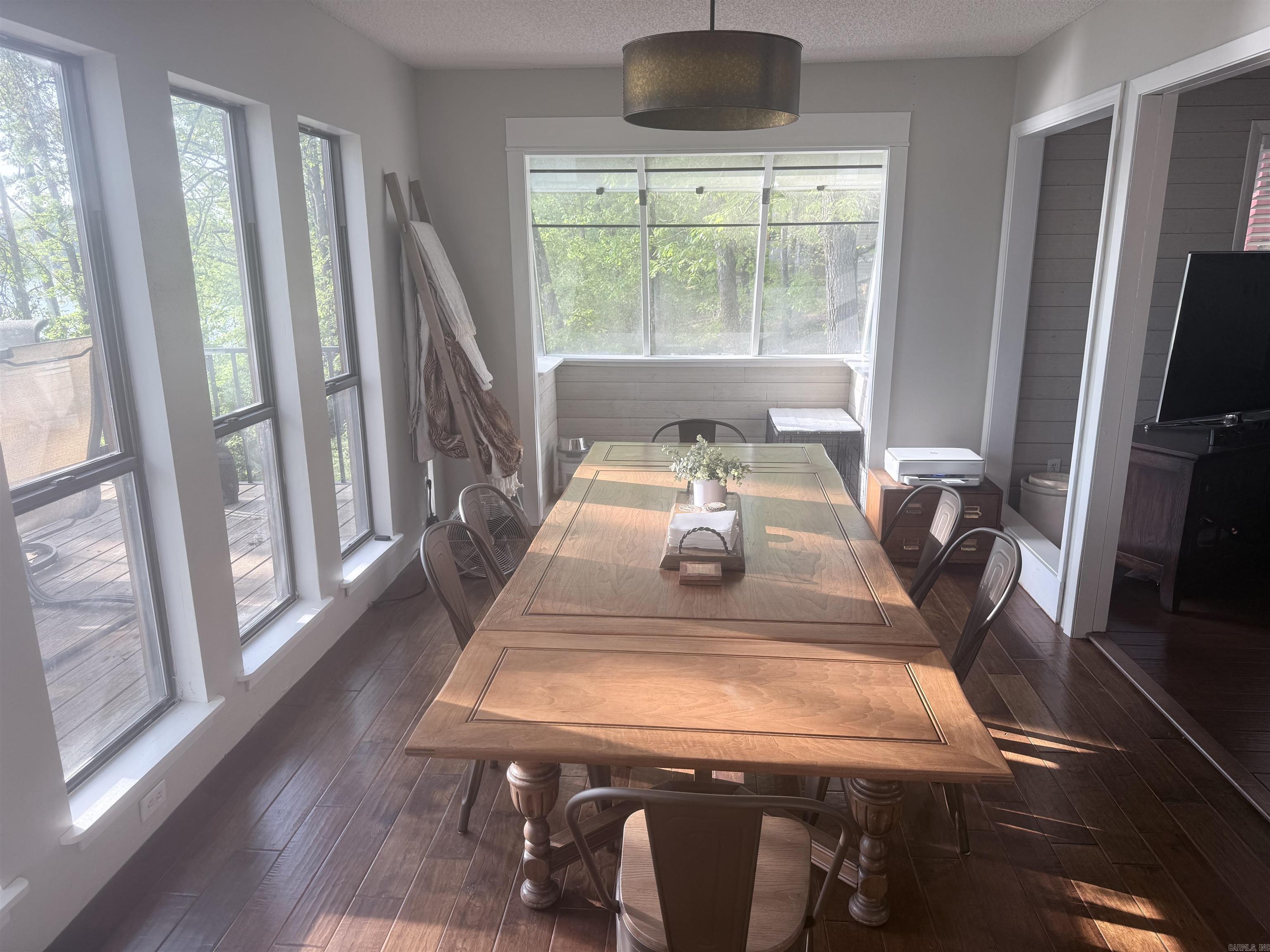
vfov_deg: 56.8
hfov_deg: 71.6
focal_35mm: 24
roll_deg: +0.7
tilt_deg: -13.7
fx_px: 881
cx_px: 635
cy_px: 476
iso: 64
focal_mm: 6.76
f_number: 1.78
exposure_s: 1/263
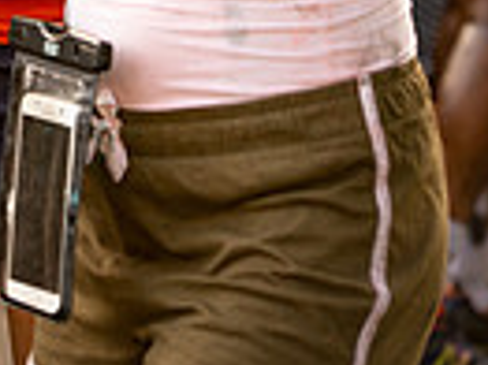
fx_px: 4887
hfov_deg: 5.7
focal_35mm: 347
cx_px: -9
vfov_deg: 4.2
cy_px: -428
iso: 640
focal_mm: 105
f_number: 5
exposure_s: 1/200
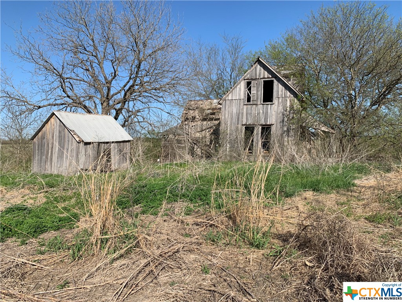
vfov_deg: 53.1
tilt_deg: -0.3
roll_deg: +0.7
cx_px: 201
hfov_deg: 67.3
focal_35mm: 26
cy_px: 151
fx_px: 302
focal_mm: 4.25
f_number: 1.8
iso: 25
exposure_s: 1/2364
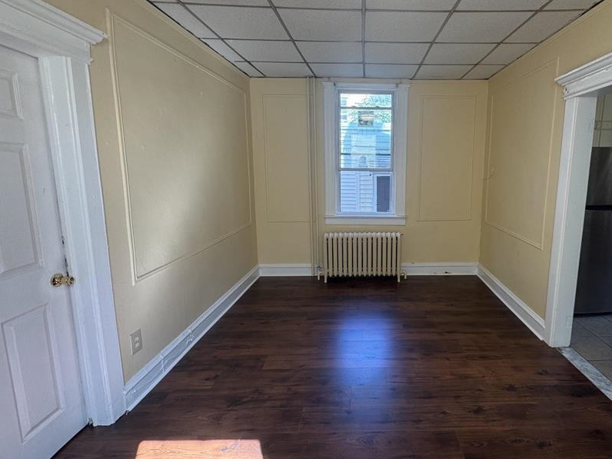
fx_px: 318
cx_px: 374
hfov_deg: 86.4
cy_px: 214
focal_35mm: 18
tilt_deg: -9.6
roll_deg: -0.6
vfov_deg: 71.5
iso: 100
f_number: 2.2
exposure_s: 1/120
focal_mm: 2.22
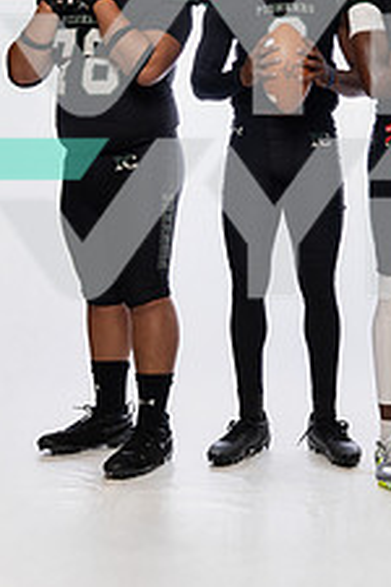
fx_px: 1043
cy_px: 37
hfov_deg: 20.9
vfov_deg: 29.8
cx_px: 341
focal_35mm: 64
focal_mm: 32
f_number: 5.6
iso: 640
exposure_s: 1/250
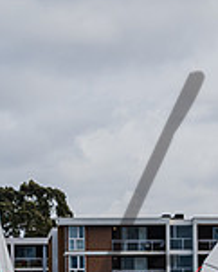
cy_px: 329
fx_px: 2900
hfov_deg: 4.2
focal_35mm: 360
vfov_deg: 5.3
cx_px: 461
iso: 320
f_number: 13
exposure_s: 1/640
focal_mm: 100
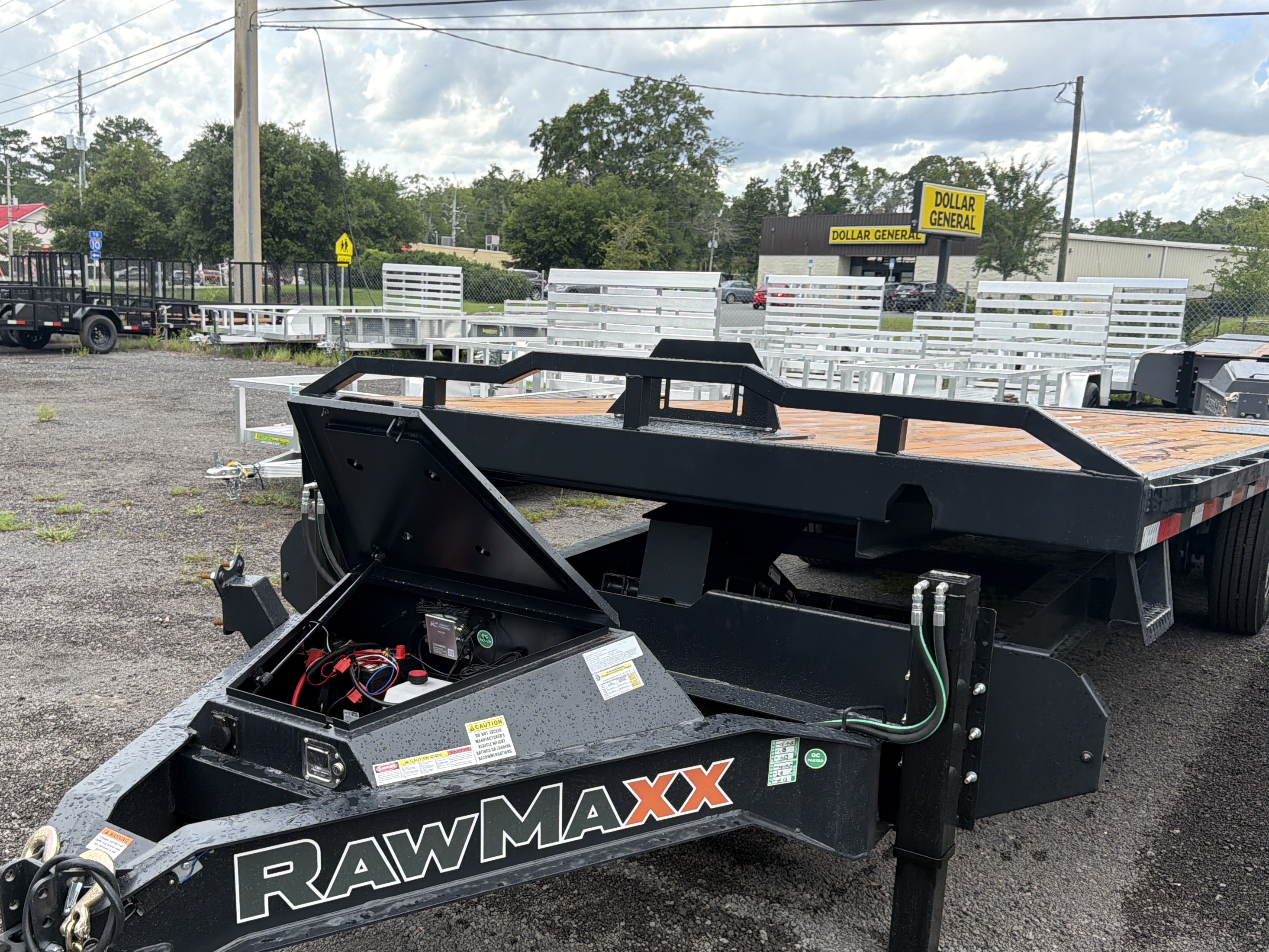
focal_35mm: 33
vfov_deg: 42.8
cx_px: 568
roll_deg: -2.9
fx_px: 1210
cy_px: 563
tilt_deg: -12.3
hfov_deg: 55.2
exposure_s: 1/1618
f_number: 1.78
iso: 80
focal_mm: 6.76
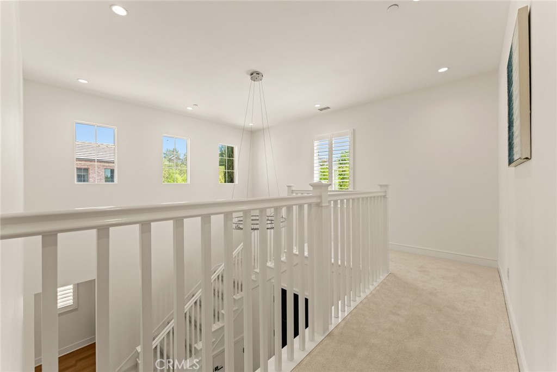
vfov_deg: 81.2
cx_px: 278
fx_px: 217
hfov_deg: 104.2
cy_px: 186
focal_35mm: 14
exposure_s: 1/25
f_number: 6.3
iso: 320
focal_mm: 14
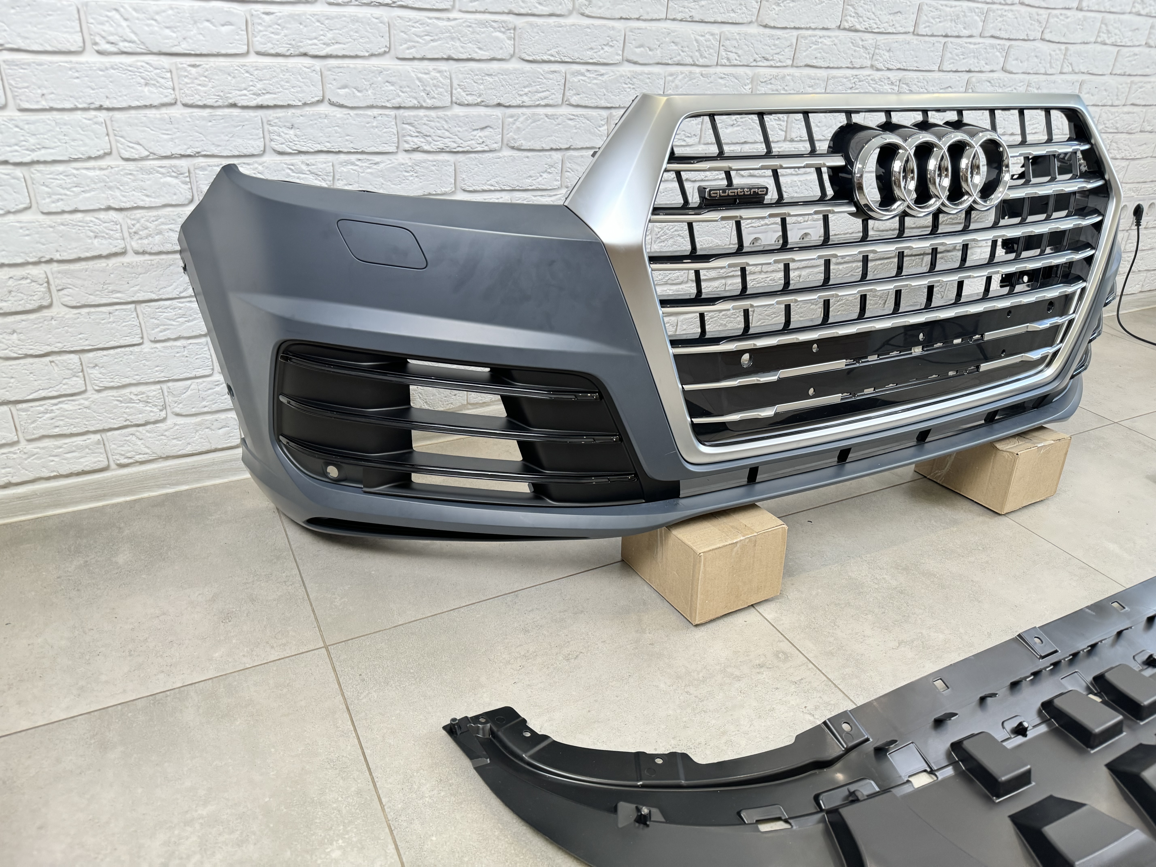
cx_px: 578
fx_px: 801
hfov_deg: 71.6
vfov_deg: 56.8
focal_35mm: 24
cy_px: 434
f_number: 1.78
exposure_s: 1/83
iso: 200
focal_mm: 6.76
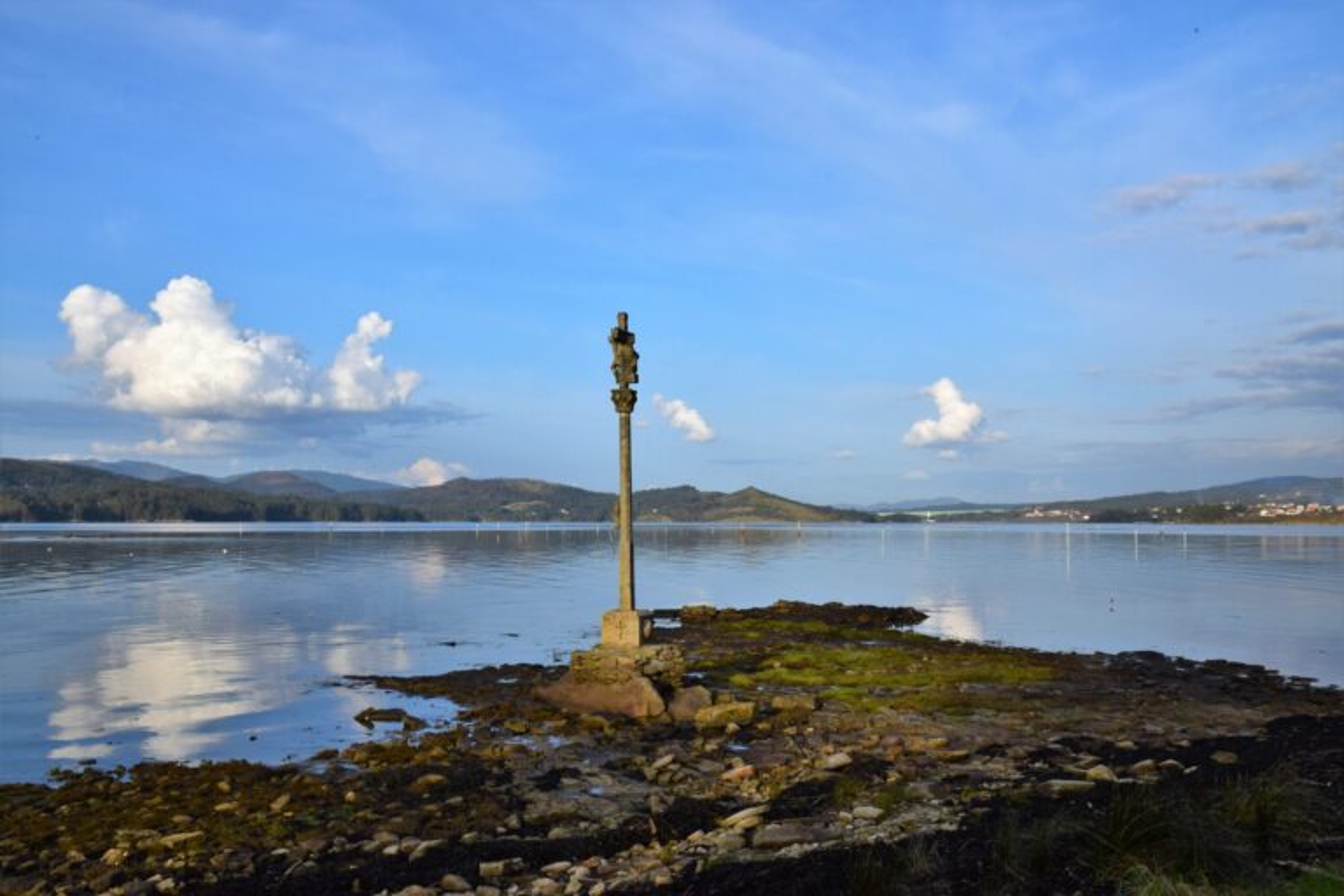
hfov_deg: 61.9
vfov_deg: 43.6
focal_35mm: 30
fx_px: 1120
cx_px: 672
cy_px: 448
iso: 360
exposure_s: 1/500
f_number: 11
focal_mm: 20
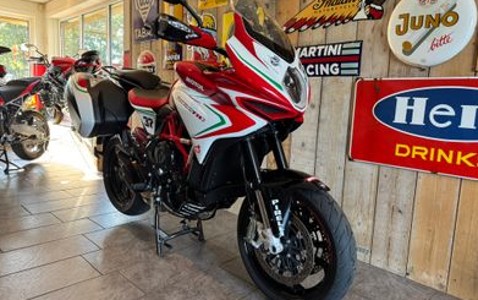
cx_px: 236
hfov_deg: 70.4
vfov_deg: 47.7
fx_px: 339
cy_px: 149
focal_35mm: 26
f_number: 1.78
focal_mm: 6.76
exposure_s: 1/100
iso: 200
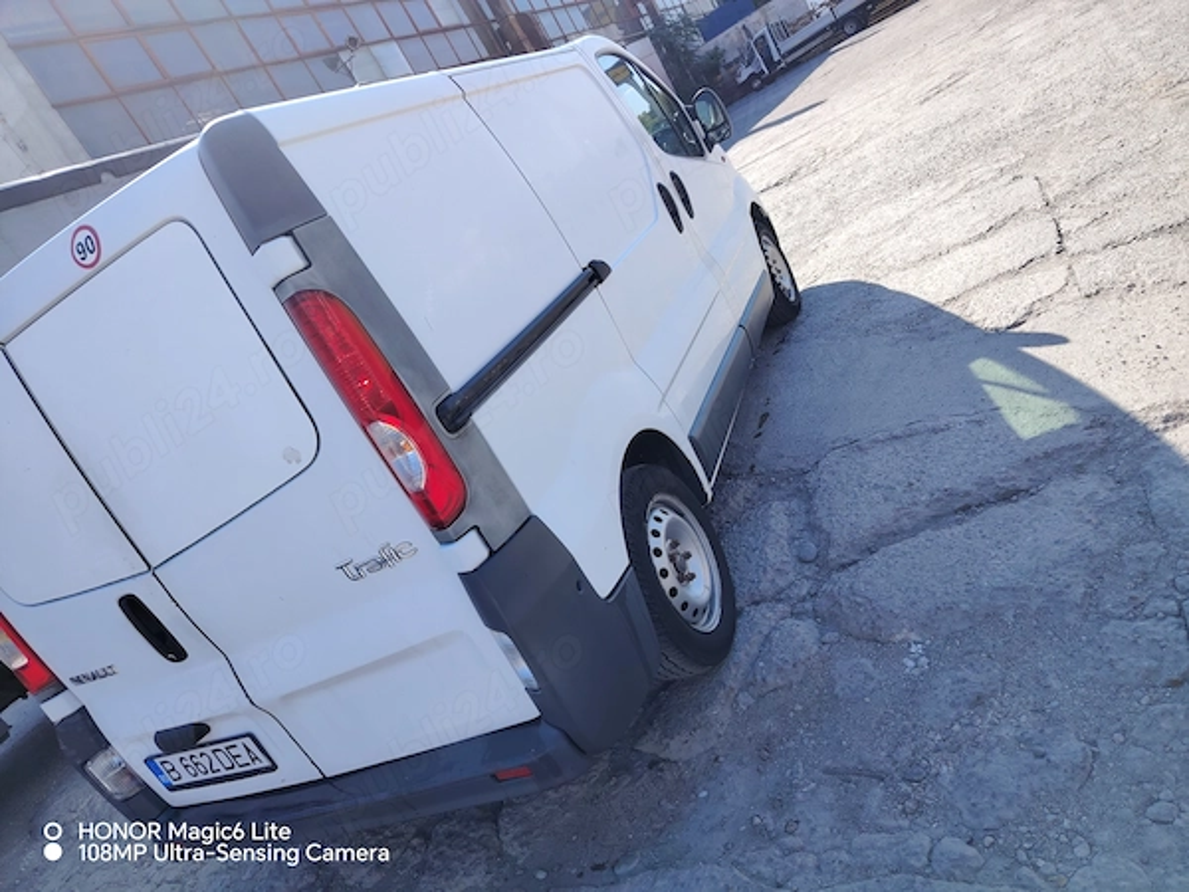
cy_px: 446
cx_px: 594
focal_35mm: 24
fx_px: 824
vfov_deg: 56.8
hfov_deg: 71.6
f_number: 1.75
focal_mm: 5.25
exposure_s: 1/416
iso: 110
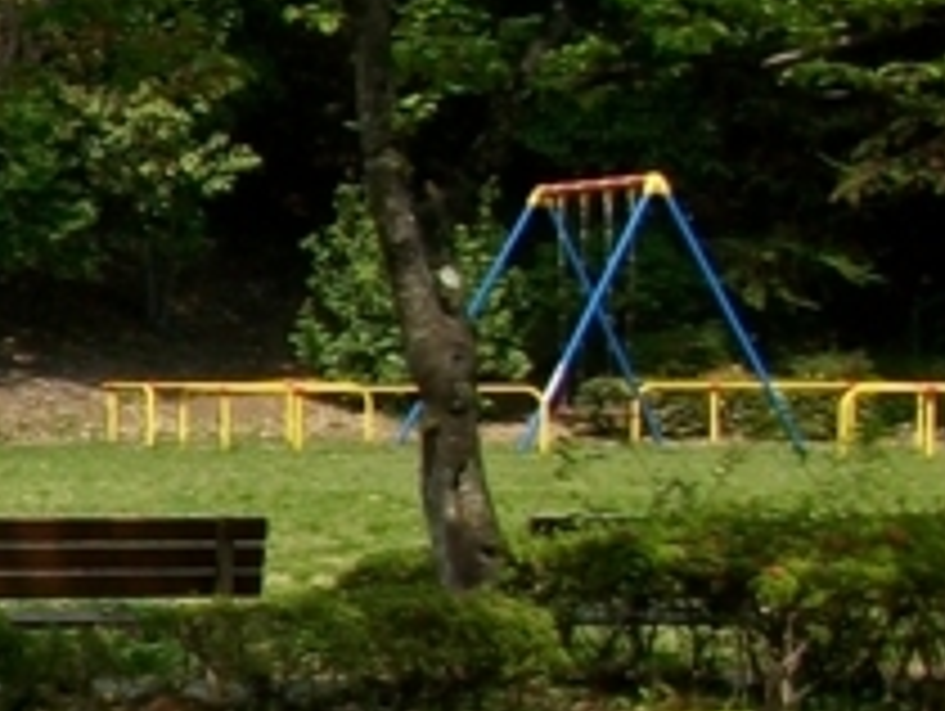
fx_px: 4127
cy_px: 567
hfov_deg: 11.4
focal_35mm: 151
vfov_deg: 9.8
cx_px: -1102
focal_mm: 5.7
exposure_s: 1/90.6
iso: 80
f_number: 8.8
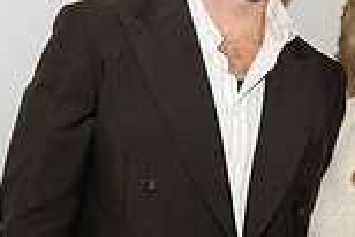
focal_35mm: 126
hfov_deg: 16.1
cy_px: 167
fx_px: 1244
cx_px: 309
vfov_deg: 10.9
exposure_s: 1/100
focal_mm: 33.5
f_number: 5.6
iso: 800
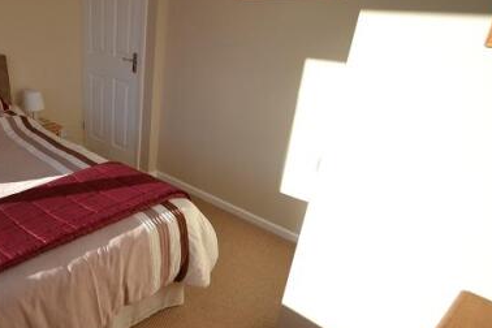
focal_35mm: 26
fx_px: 355
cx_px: 98
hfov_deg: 63.3
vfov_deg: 49.6
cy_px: 165
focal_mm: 10
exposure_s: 1/160
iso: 100
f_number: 6.3
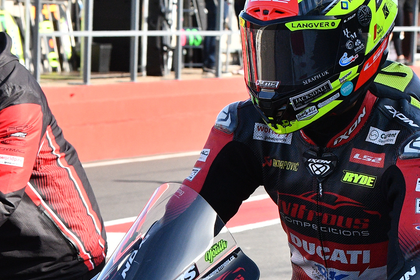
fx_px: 2181
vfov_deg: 7.3
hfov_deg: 10.9
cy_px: 186
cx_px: 368
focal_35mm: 187
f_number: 8
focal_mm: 70
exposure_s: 1/1000
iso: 1000
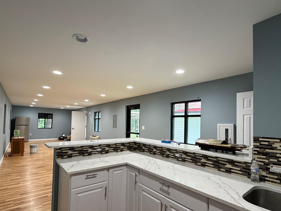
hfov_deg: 84.6
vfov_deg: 68.5
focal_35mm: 19
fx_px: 154
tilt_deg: +1.5
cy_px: 118
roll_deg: -1.2
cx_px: 143
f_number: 2.2
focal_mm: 2.22
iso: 400
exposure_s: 1/60
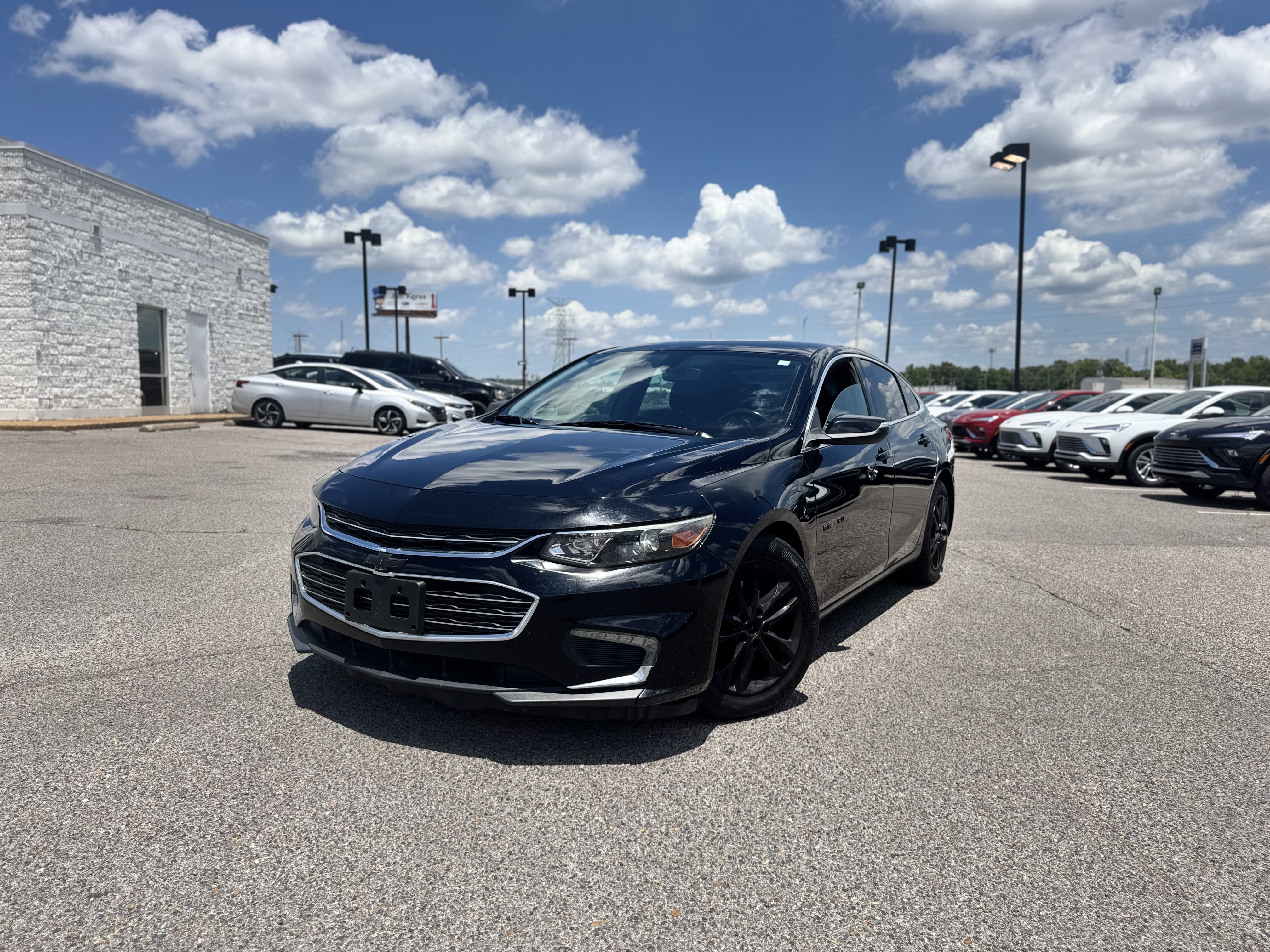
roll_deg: +0.3
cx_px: 635
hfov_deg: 71.6
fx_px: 881
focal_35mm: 24
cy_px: 476
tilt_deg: -5.7
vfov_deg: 56.8
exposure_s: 1/3247
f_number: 1.78
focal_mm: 6.76
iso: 80
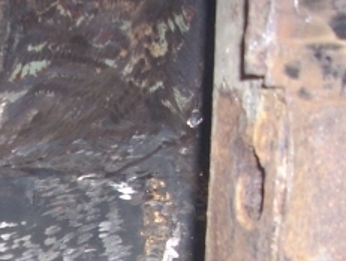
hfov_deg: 15.9
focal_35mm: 120
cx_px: -49
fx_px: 1201
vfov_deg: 12.2
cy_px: 298
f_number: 2.8
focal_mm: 6.2
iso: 64
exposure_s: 1/60
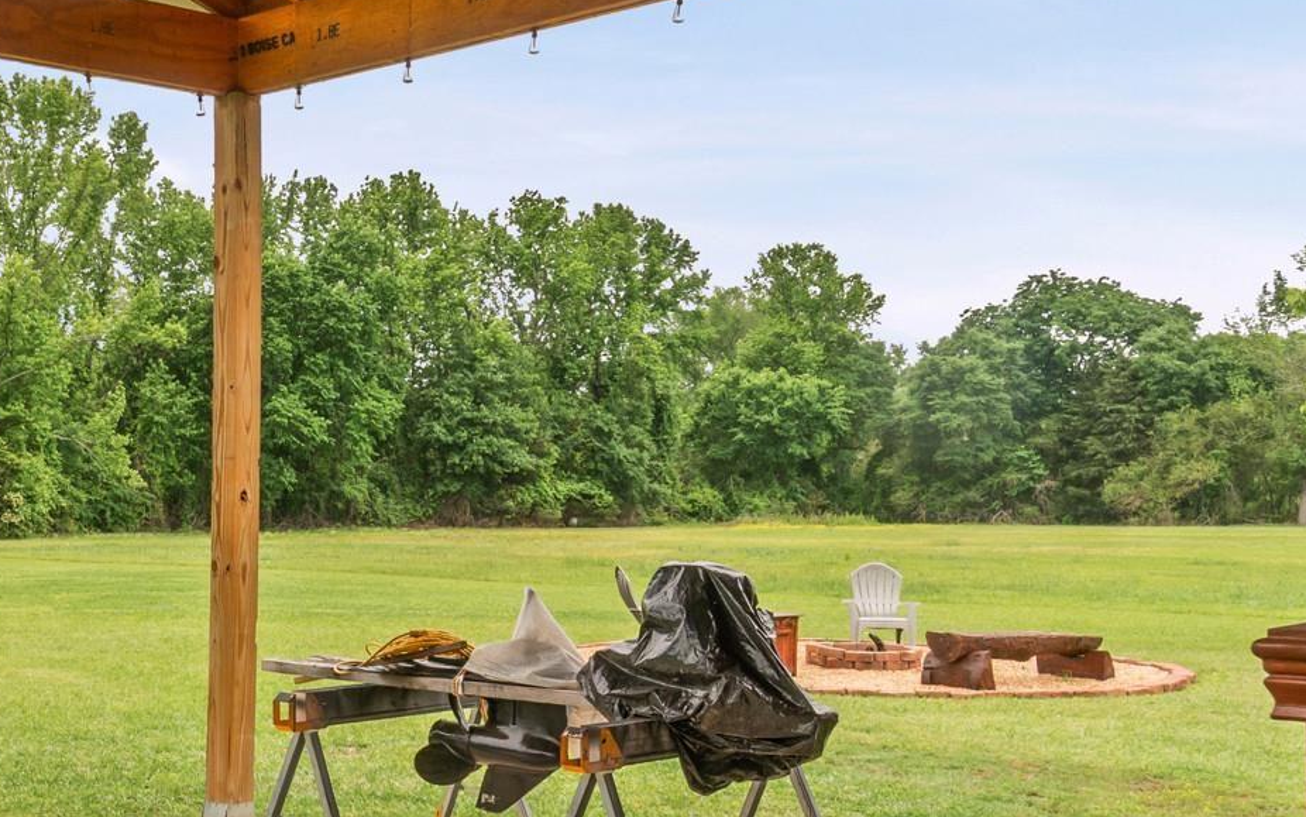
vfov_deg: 28.3
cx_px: 162
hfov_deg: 41.0
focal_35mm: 45
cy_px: 459
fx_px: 1615
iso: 250
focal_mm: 11
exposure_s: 1/80
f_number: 9
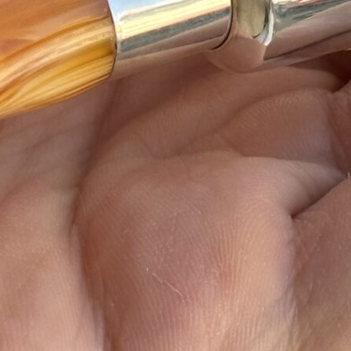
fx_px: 2776
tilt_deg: -20.8
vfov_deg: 7.2
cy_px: -116
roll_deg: -1.5
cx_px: 189
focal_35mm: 242
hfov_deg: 7.2
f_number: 1.78
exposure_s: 1/516
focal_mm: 6.86
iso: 64
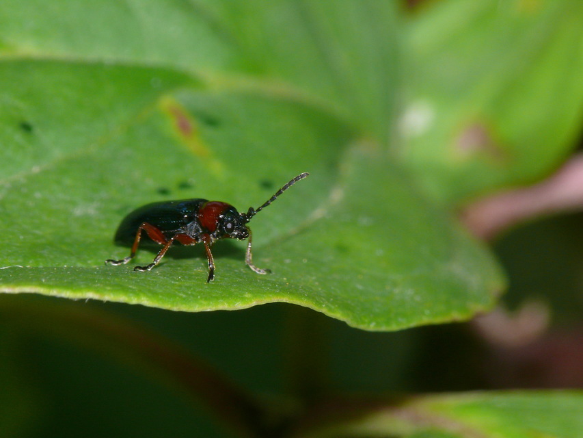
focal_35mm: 420
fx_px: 7075
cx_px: 292
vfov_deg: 3.5
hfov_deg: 4.7
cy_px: 219
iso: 200
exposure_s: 1/200
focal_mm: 88.8
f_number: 11
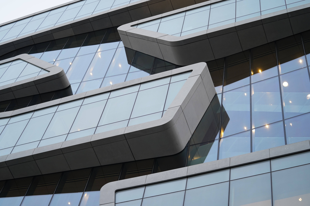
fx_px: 603
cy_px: 103
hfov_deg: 28.8
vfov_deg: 19.5
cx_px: 155
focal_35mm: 70
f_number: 2.8
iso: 640
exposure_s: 1/125
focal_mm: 70
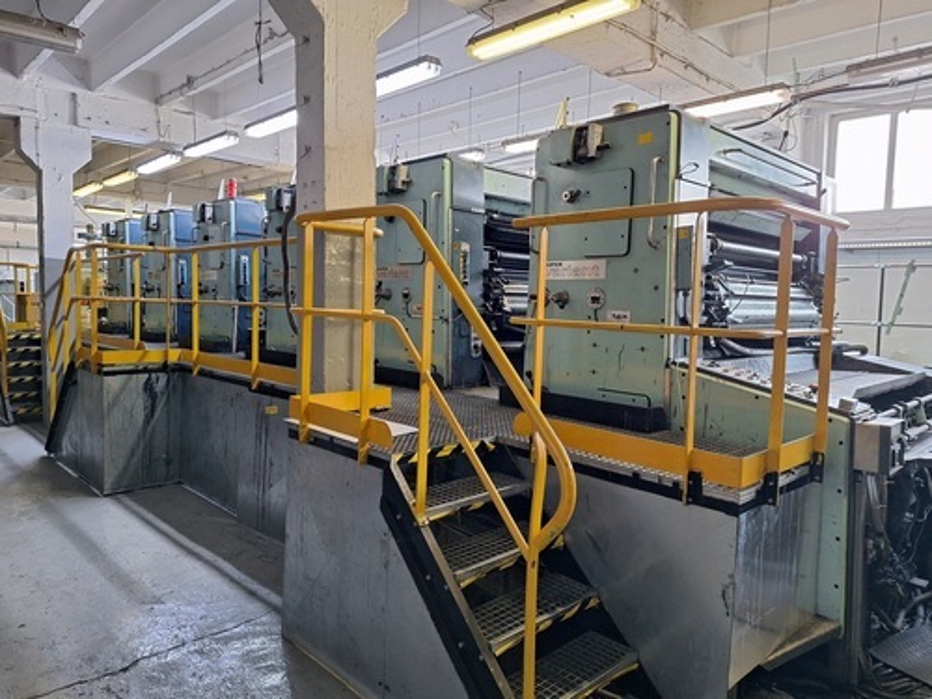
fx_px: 619
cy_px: 350
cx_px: 466
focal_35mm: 23
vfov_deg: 58.9
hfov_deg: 73.9
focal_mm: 5.54
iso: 250
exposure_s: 1/50
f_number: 1.8
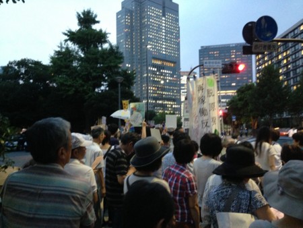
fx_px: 289
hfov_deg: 55.3
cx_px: 152
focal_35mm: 33
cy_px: 114
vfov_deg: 43.0
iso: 400
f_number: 2.4
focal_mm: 4.13
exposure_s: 1/15
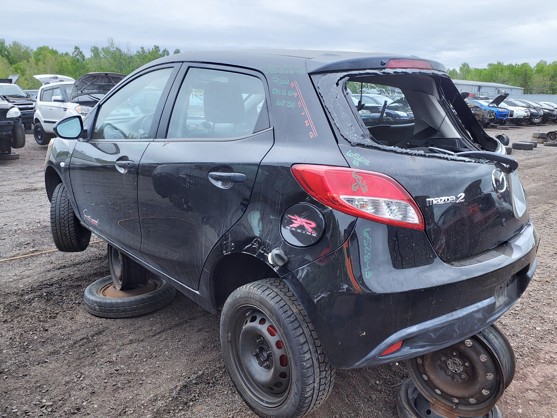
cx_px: 278
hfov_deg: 67.3
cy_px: 209
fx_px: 418
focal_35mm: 26
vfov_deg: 53.1
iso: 40
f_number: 1.9
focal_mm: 3.58
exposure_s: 1/120
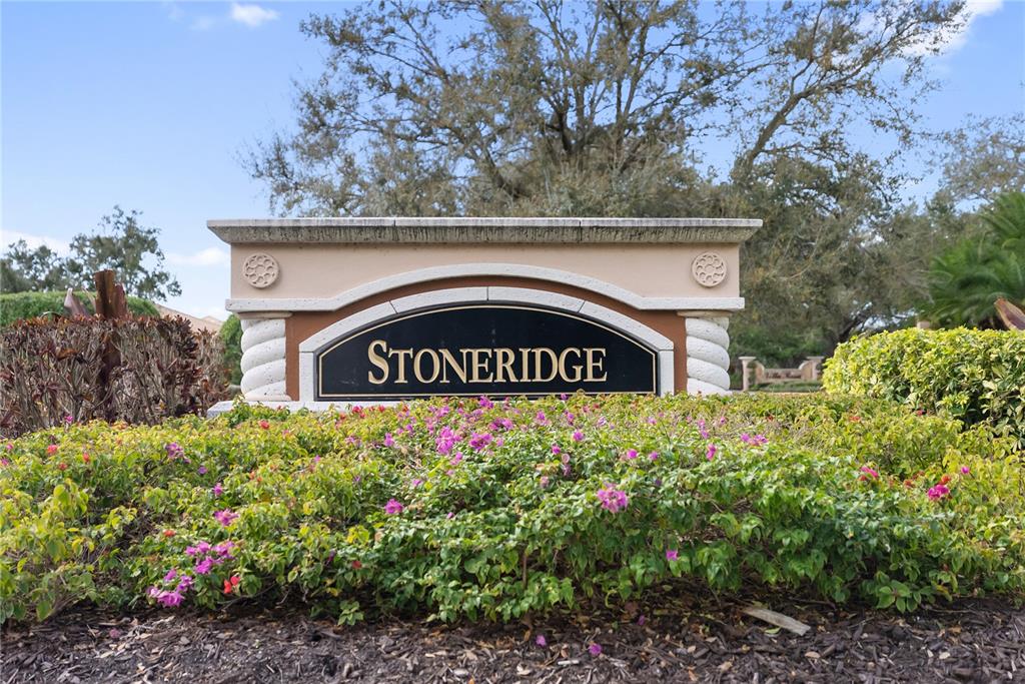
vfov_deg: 37.9
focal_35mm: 35
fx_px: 997
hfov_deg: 54.4
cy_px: 342
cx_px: 512
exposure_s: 1/8000
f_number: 2.8
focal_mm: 35
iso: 800
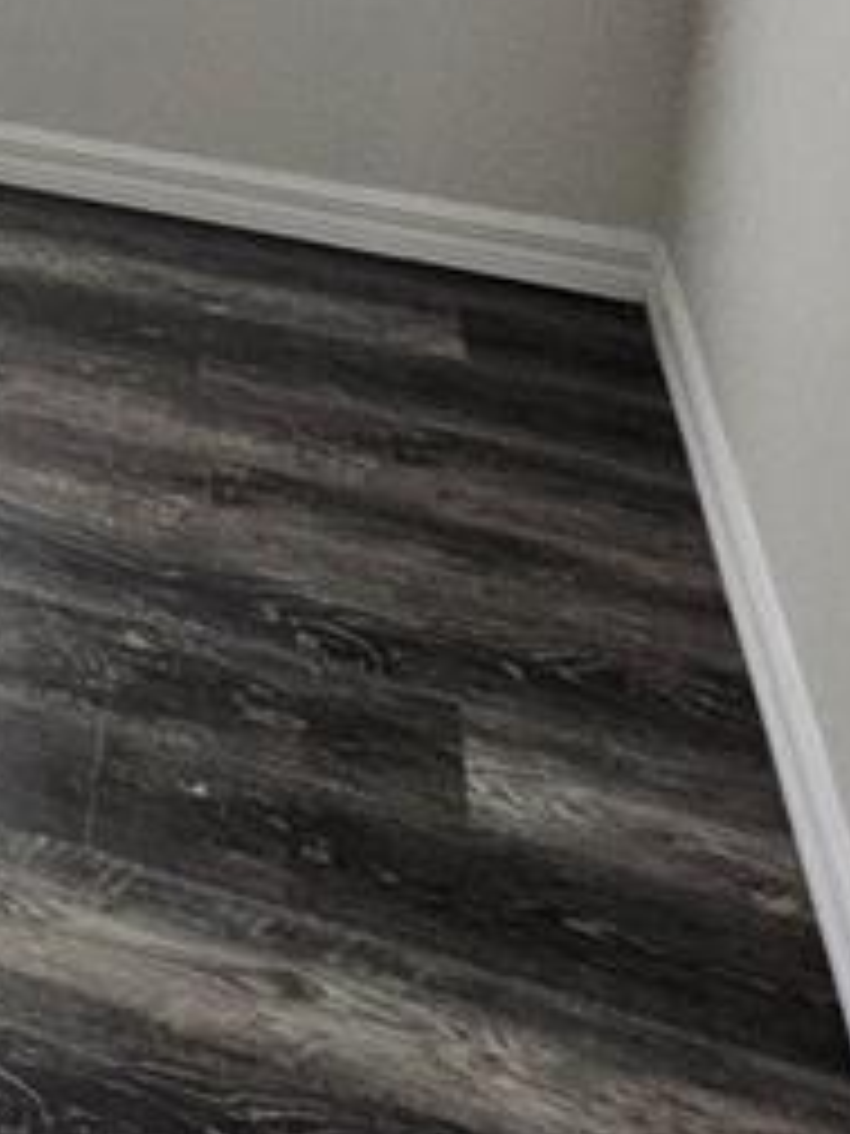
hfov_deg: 17.5
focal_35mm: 62
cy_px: -396
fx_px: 2030
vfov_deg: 26.0
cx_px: -814
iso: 320
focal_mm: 2.2
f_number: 2.2
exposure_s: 1/52
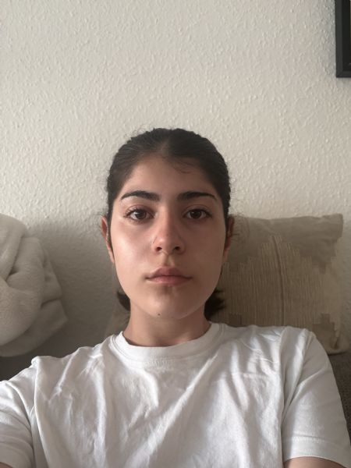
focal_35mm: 26
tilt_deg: +0.7
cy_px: 234
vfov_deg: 67.3
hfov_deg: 53.1
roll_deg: -2.7
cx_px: 176
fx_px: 352
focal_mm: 5.96
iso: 250
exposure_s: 1/60
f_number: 1.6
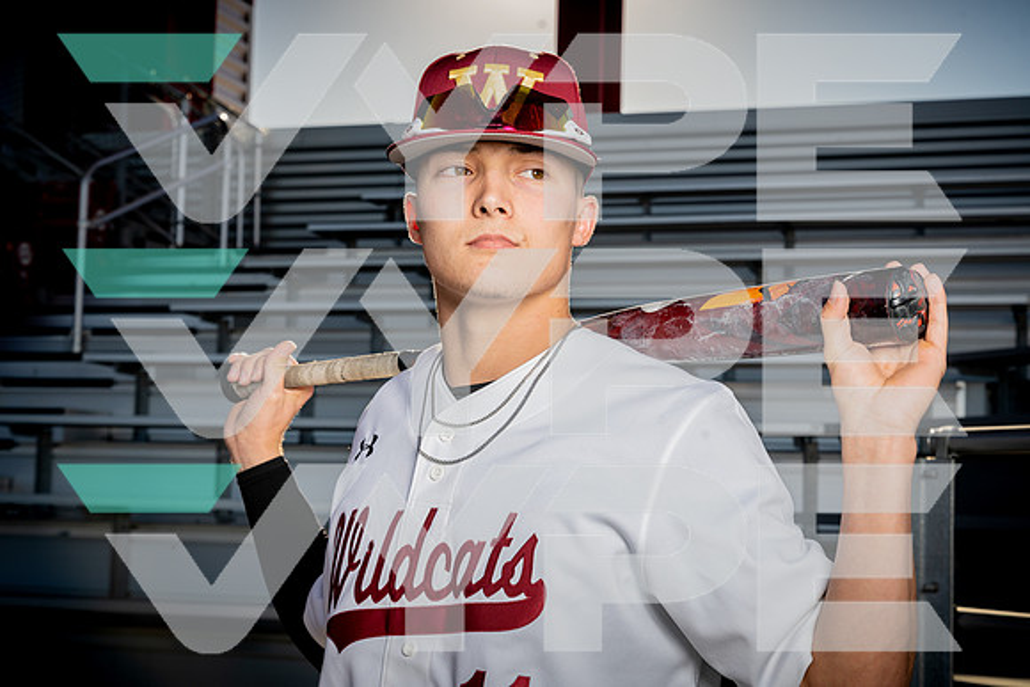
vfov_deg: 20.9
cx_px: 515
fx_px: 1860
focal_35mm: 65
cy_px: 344
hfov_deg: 31.0
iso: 125
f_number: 9
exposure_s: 1/250
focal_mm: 65
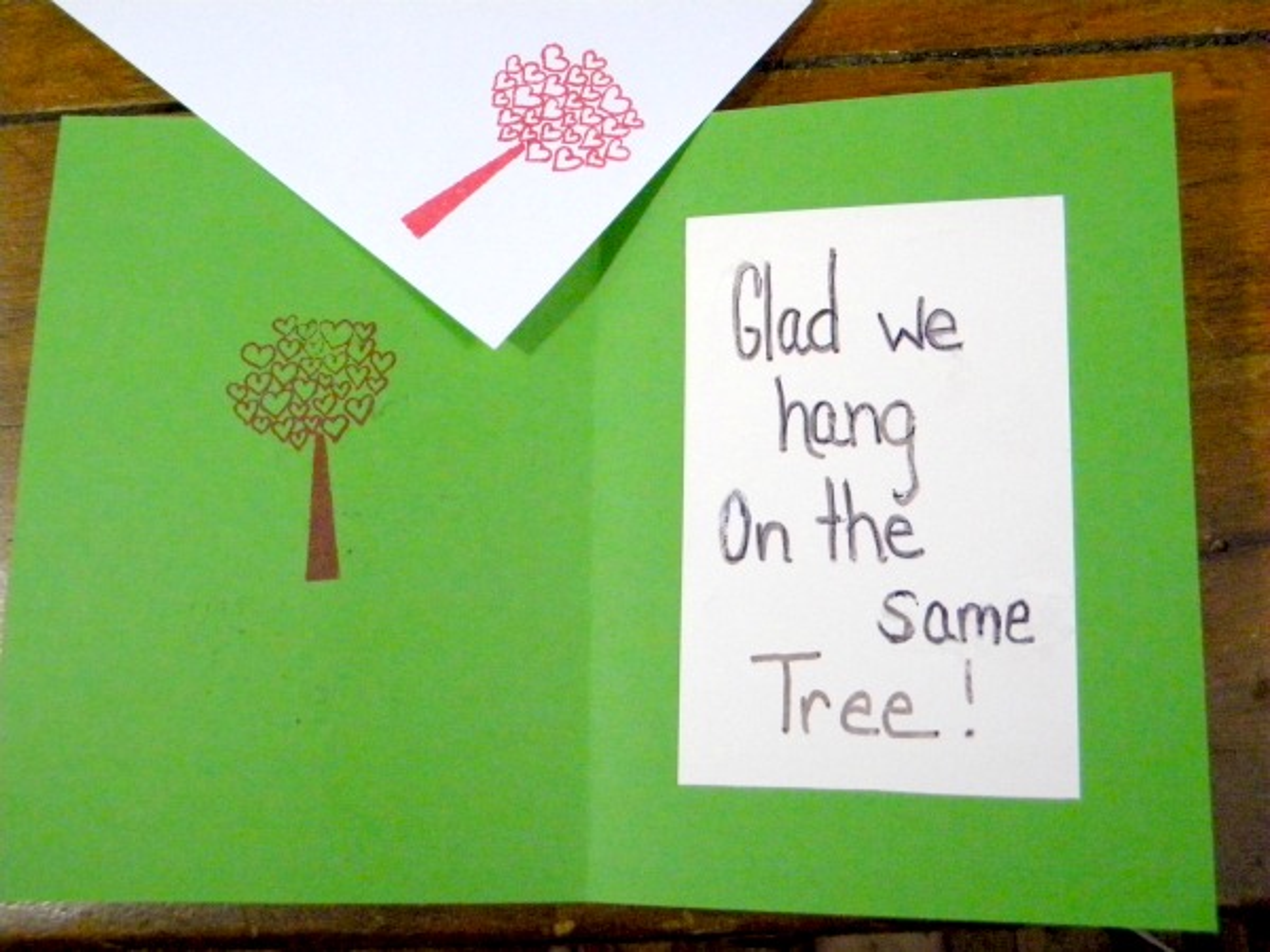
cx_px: 635
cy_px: 476
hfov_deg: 51.4
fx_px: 1321
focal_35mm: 36
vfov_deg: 39.7
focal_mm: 6.4
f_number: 3.7
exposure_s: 1/130
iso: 800
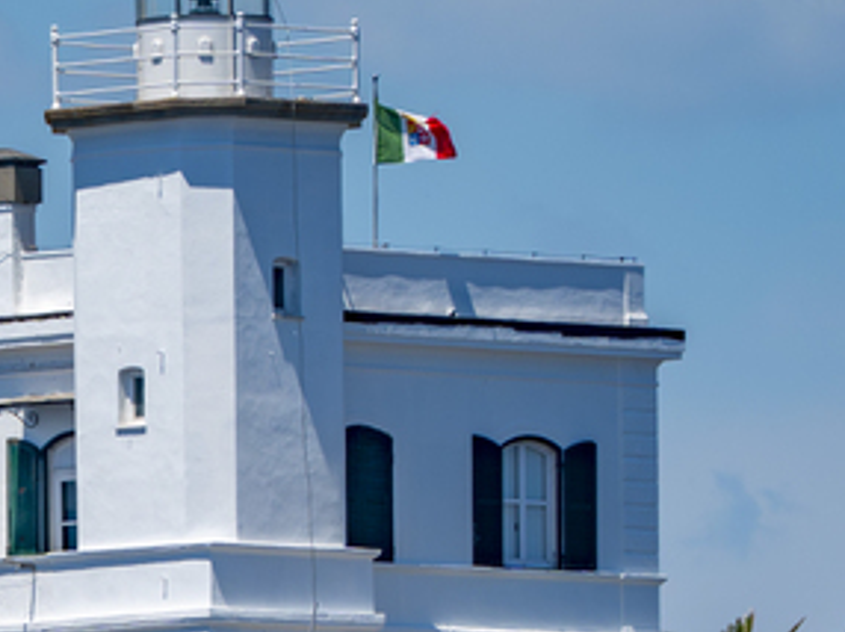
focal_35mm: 1346
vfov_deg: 1.1
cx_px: 44
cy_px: 698
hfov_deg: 1.5
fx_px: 32829
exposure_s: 1/1000
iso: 250
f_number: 8
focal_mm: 400
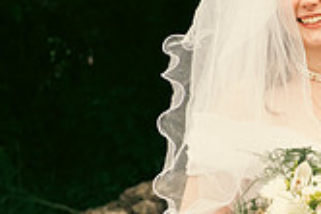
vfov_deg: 9.3
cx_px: 441
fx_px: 1312
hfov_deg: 13.4
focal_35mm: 147
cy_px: 155
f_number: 3.5
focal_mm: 42
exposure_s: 1/640
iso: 320
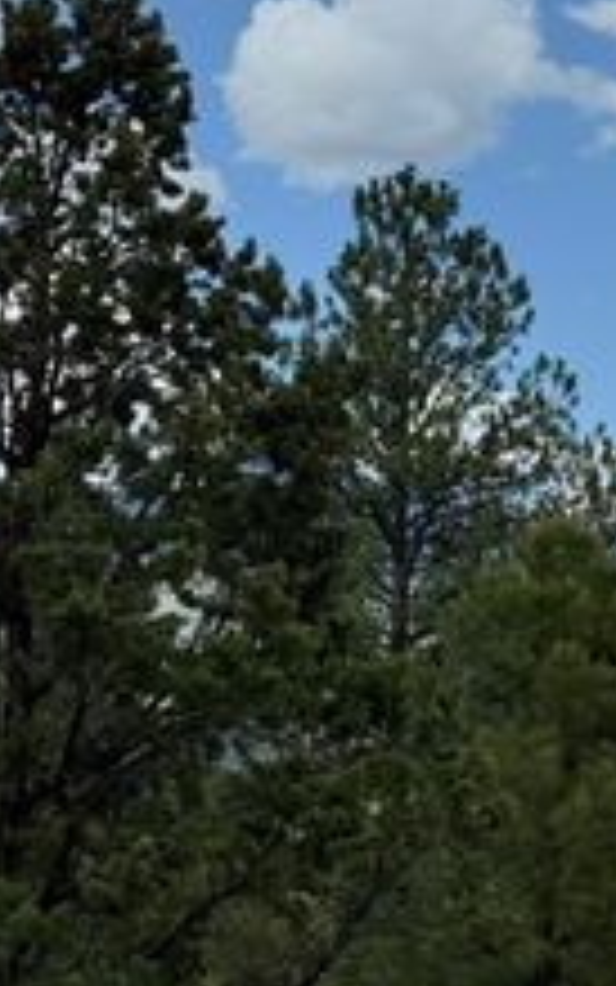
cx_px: 1084
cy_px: 538
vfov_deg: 18.0
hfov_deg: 10.6
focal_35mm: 116
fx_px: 3114
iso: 64
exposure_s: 1/6024
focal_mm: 6.76
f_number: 1.78
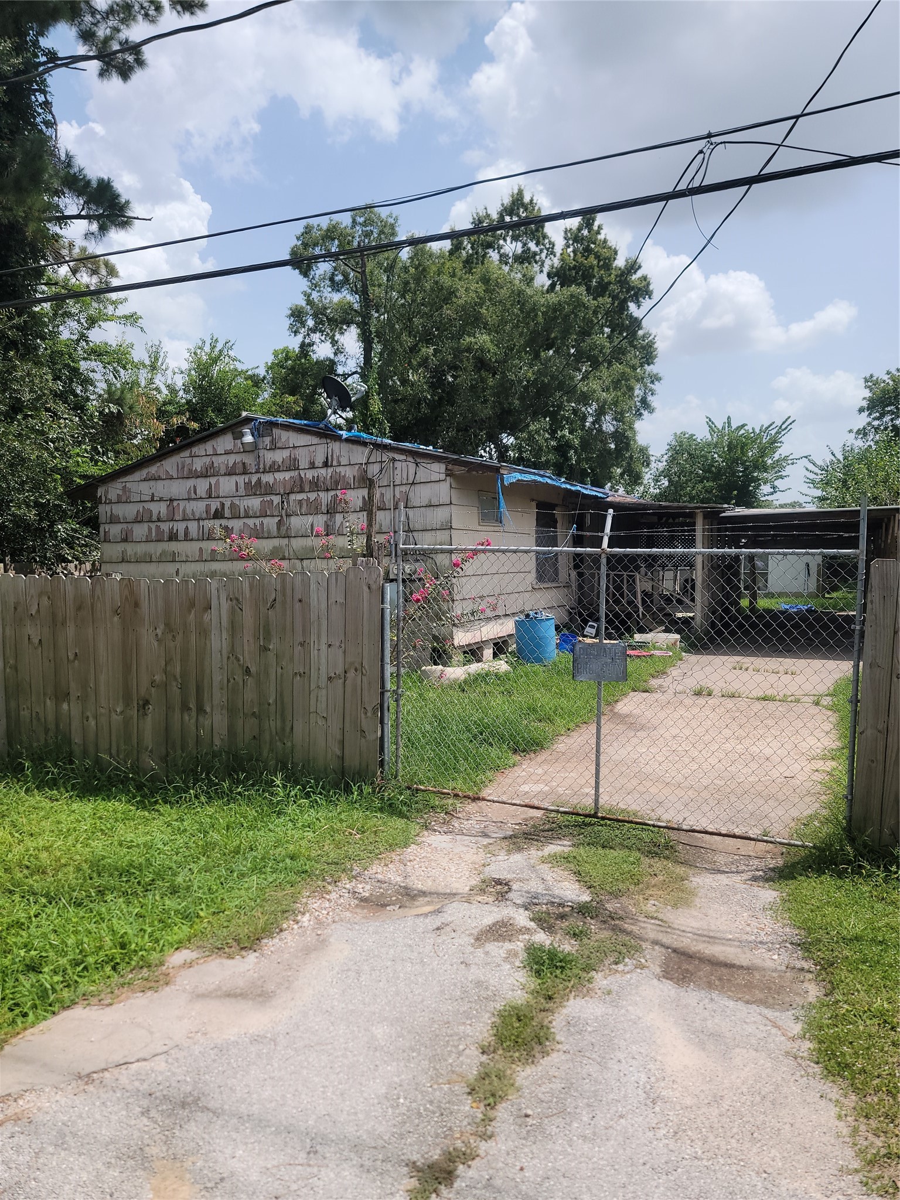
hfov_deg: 56.8
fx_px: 832
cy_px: 600
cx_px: 450
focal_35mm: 24
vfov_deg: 71.6
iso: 16
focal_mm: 6.7
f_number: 1.8
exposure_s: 1/947
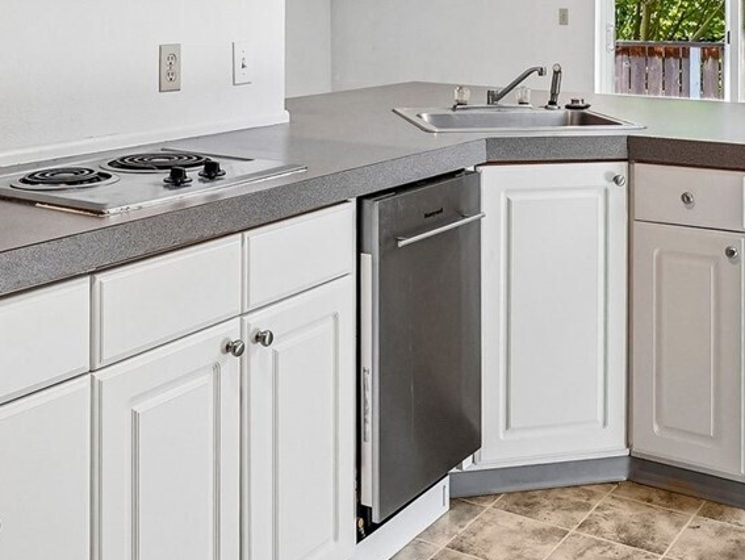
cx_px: 437
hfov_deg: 41.1
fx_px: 991
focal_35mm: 46
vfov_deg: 29.9
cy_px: 36
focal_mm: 16
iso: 1600
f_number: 8
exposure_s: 1/50
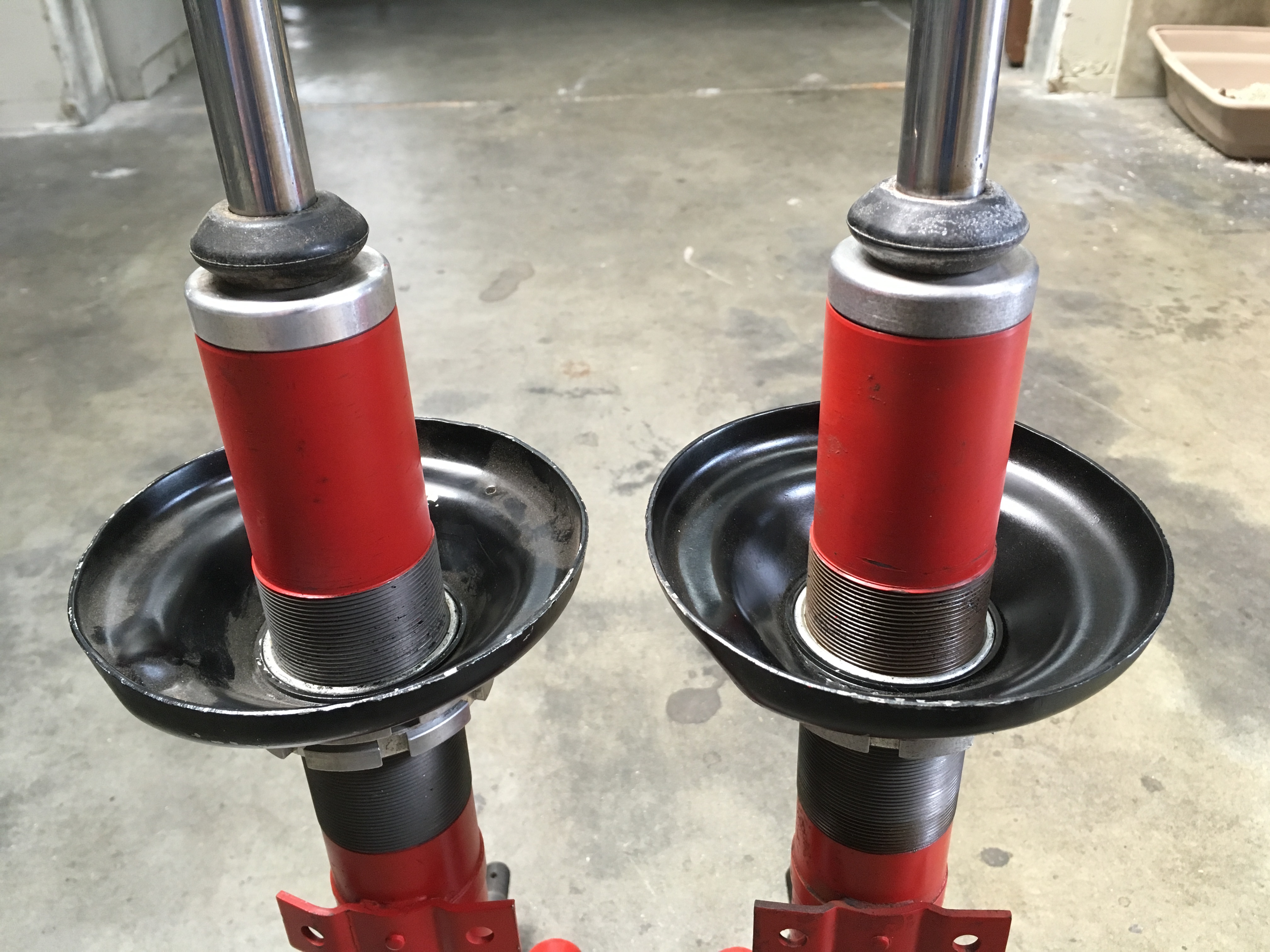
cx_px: 635
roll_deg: +0.9
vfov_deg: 48.2
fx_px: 1064
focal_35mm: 29
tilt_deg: -32.6
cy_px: 476
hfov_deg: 61.7
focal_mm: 4.15
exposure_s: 1/30
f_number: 2.2
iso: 100
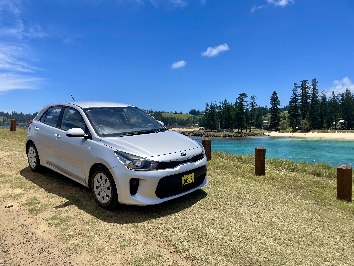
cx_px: 177
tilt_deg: -1.9
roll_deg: -0.1
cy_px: 133
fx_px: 266
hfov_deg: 67.3
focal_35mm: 26
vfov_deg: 53.1
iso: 32
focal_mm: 4.2
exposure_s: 1/4831
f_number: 1.6
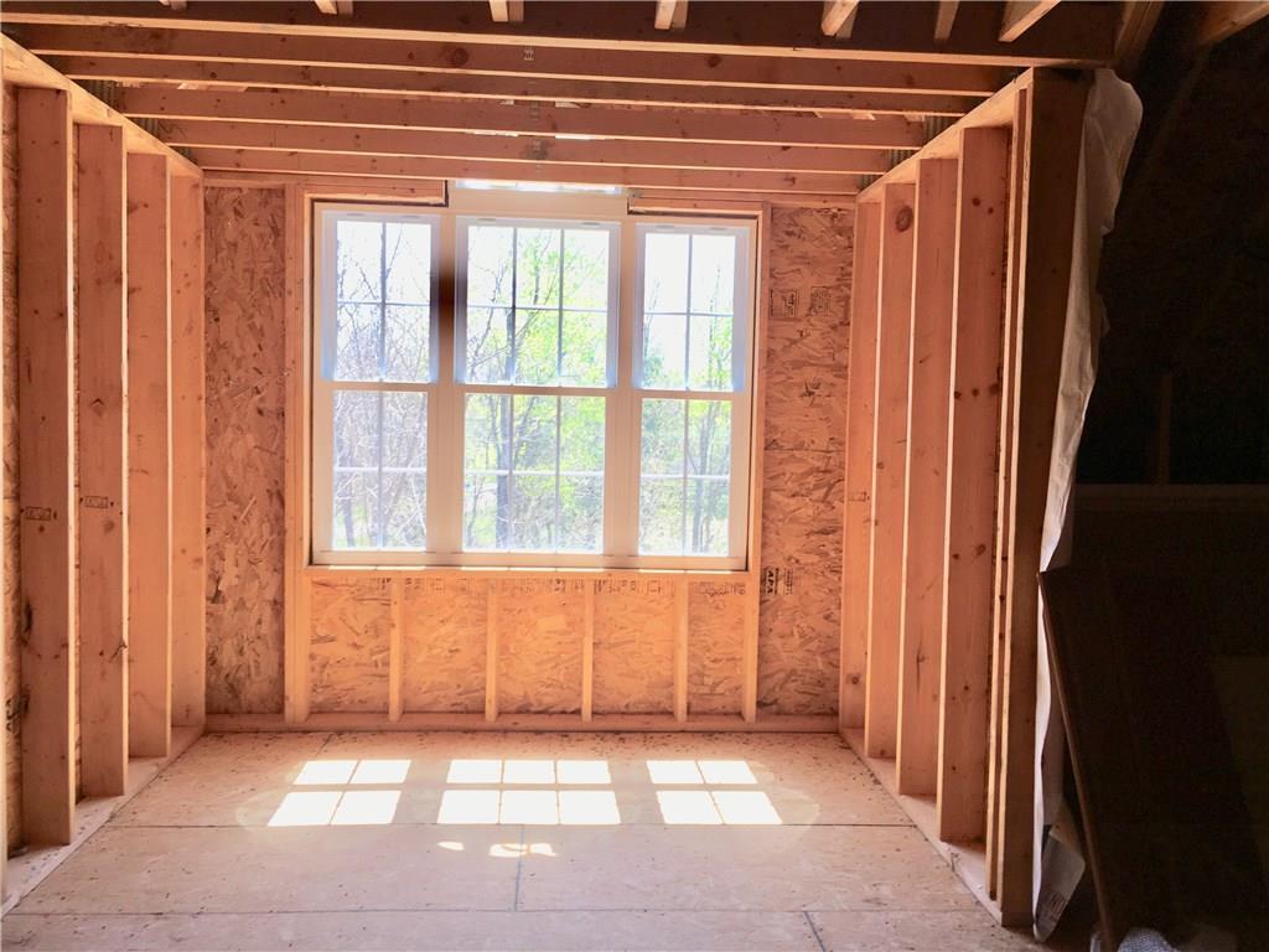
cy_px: 476
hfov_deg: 61.7
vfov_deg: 48.2
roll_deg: -1.2
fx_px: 1063
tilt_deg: -4.6
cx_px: 634
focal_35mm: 29
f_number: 2.2
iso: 25
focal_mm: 4.15
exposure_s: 1/128
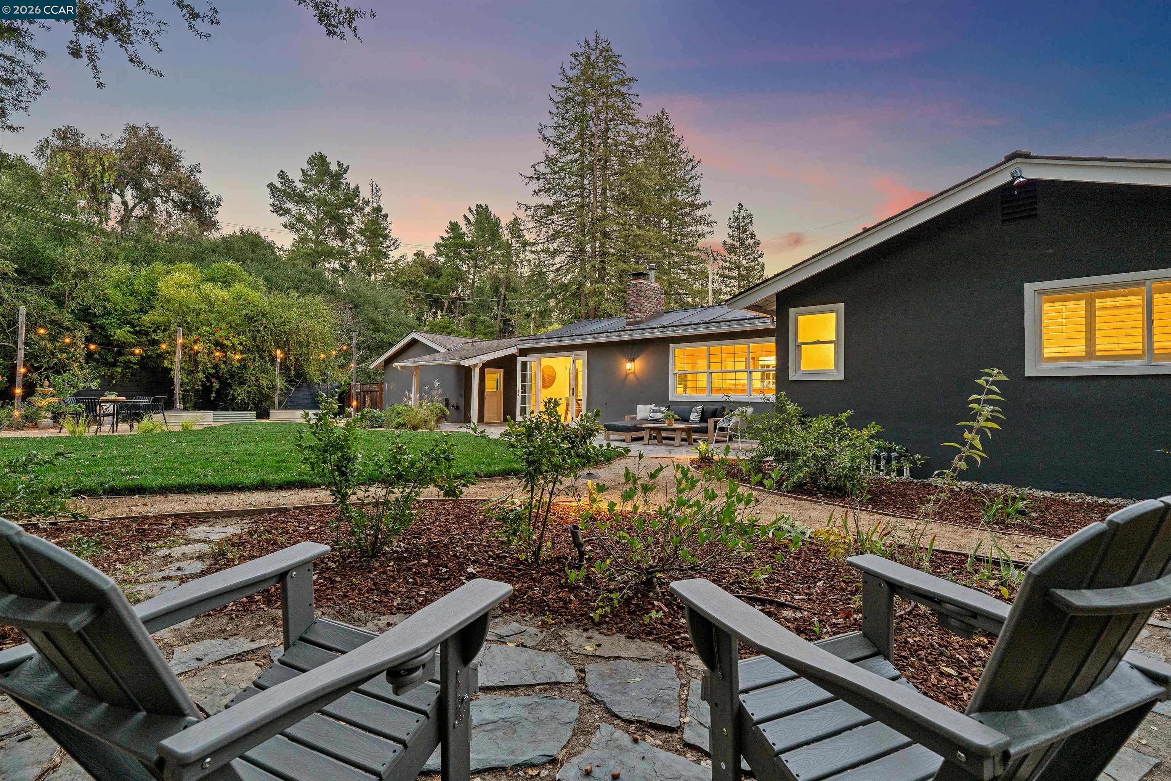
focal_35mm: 16
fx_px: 520
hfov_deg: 96.7
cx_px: 586
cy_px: 390
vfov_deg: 73.7
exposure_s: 1/2.5
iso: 250
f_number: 9
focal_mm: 16
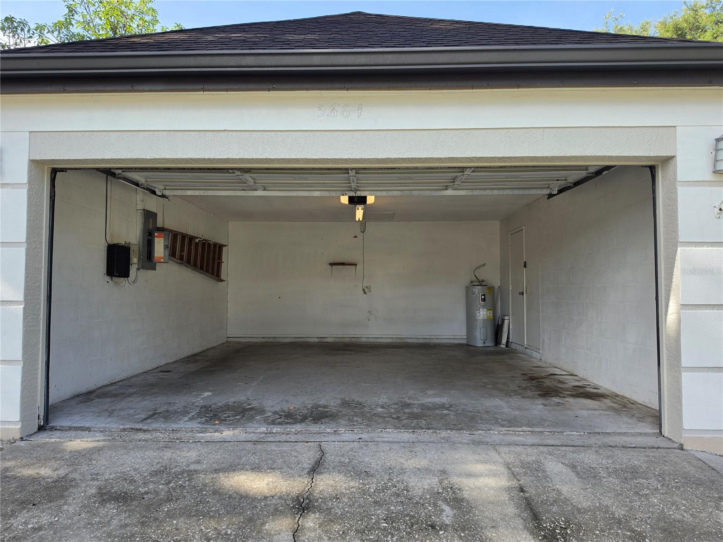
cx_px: 362
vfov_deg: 58.9
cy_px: 271
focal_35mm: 23
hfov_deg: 73.9
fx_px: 480
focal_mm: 6.5
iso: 64
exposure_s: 1/1751
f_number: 1.4
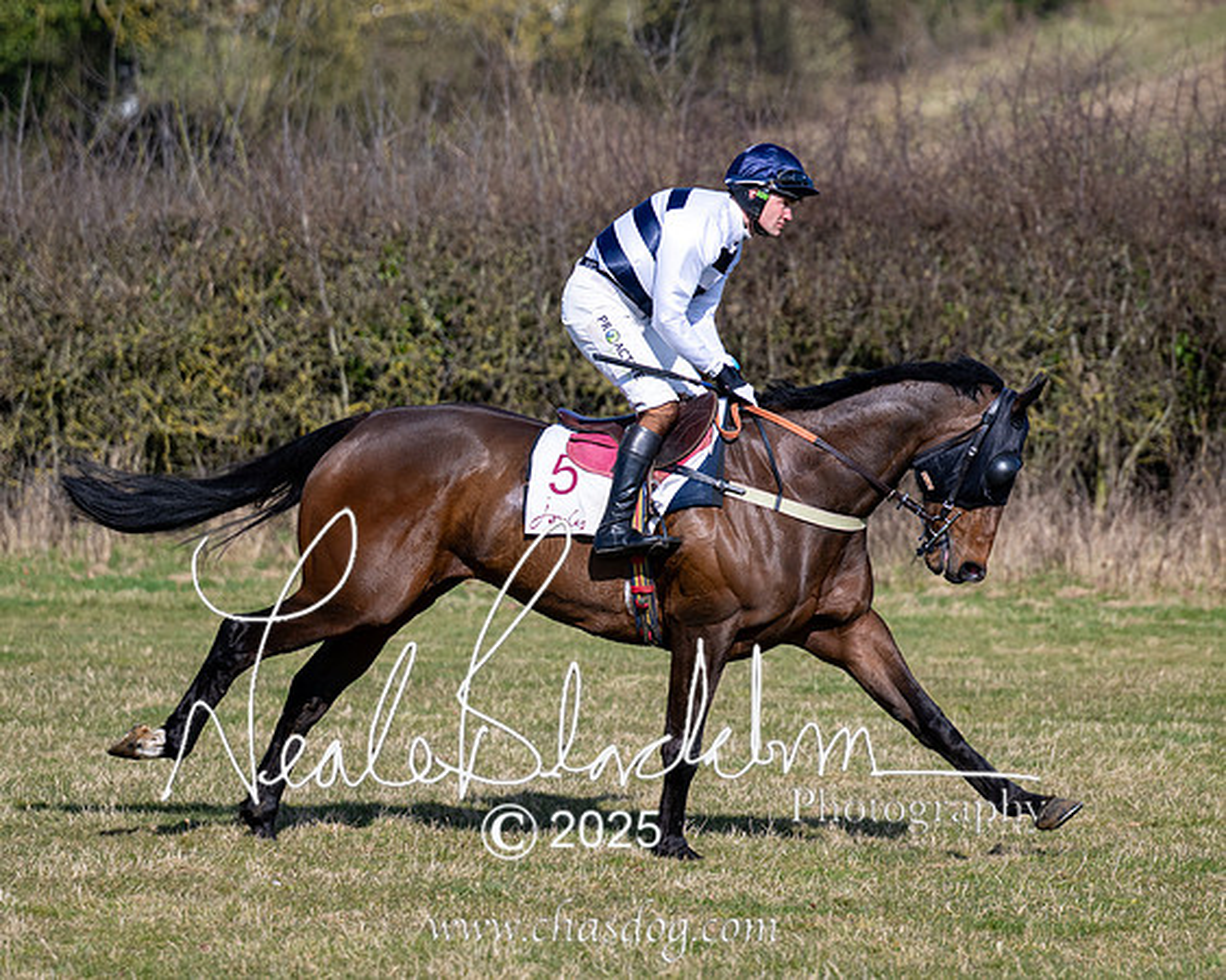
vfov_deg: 6.6
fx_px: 8497
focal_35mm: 234
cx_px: 596
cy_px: 455
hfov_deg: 8.3
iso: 200
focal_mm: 125
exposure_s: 1/5000
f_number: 2.8
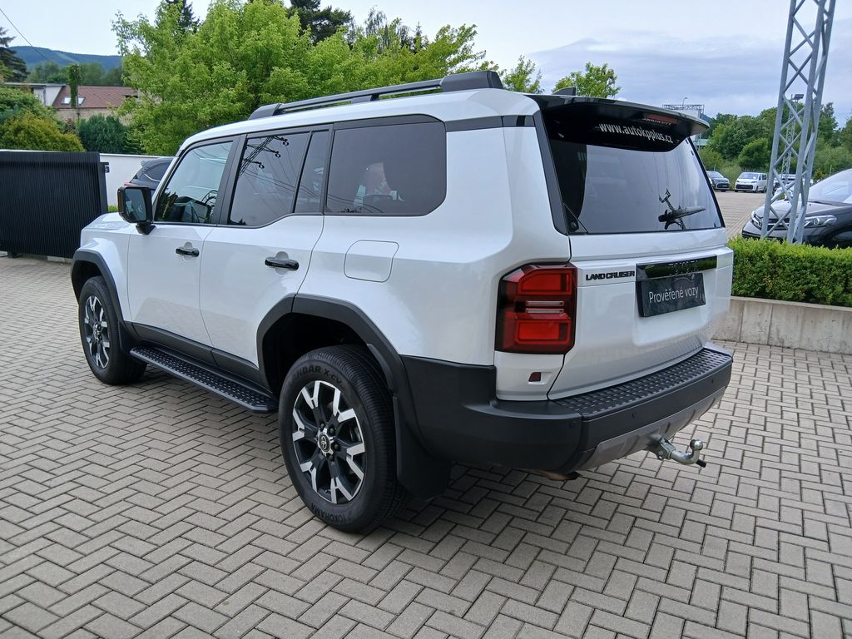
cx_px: 426
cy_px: 320
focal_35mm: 26
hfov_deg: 67.3
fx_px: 640
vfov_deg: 53.1
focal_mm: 3.98
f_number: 1.8
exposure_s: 1/194
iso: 20
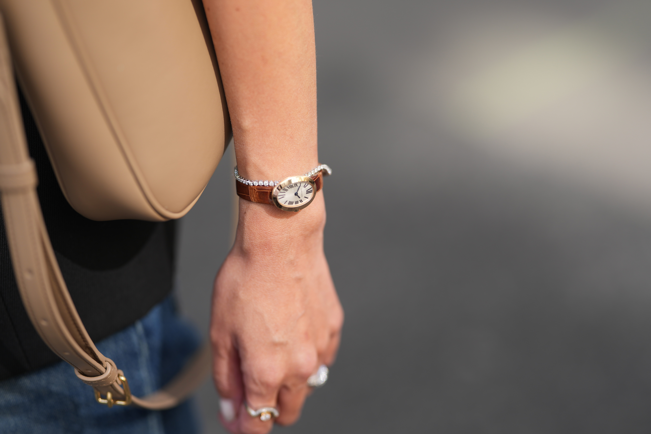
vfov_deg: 16.1
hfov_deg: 23.9
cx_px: 326
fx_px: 1537
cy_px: 217
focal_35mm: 85
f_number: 1.4
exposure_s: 1/1000
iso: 100
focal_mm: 85
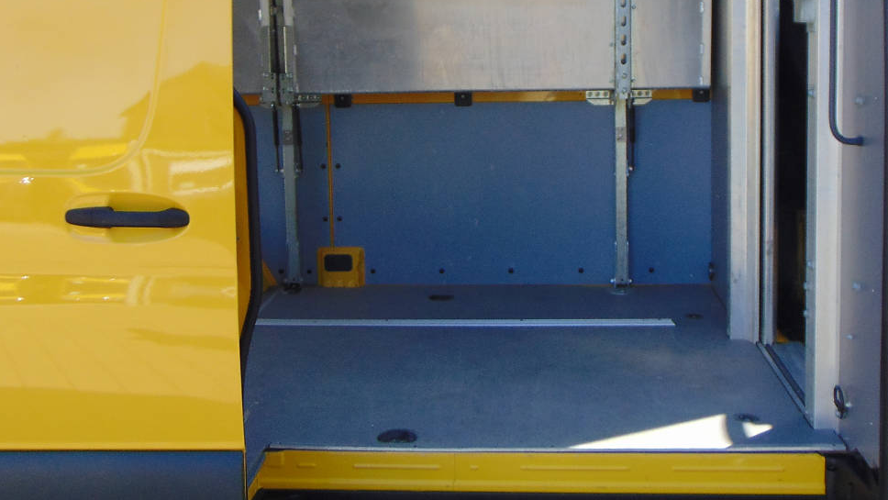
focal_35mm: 45
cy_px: 119
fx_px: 1060
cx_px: 454
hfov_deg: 45.5
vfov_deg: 26.2
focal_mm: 4.5
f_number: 3
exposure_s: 1/160
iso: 80
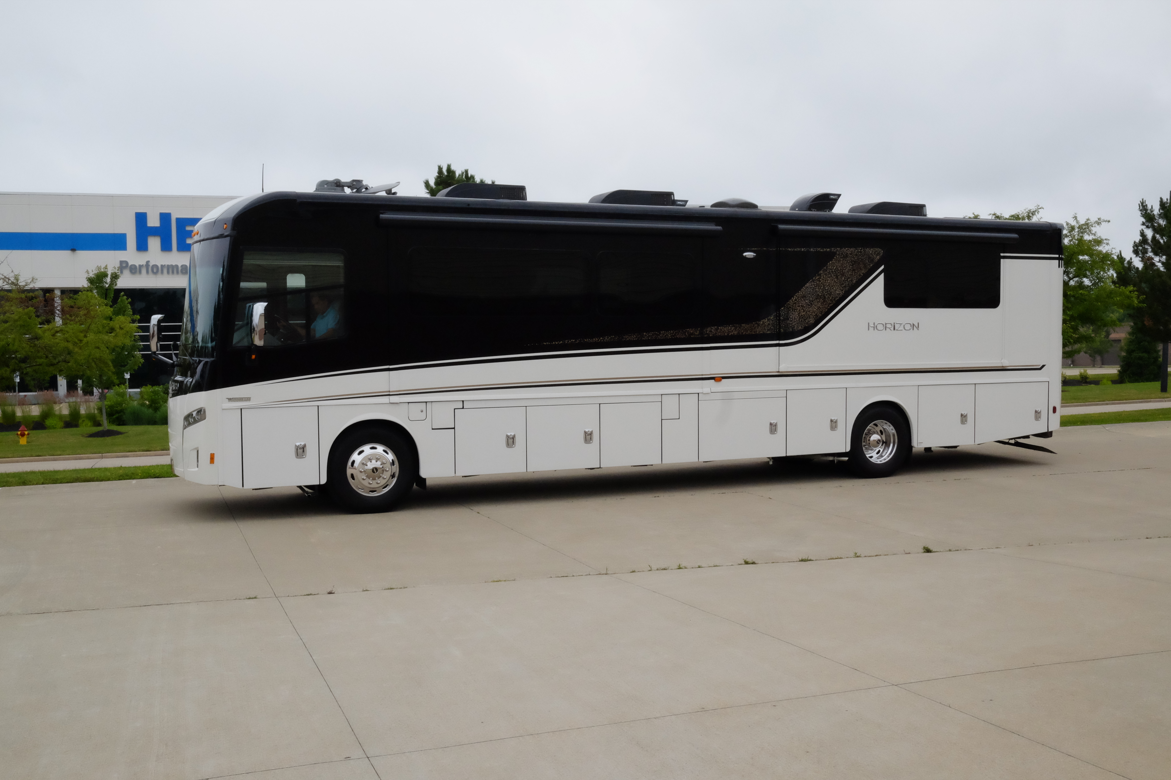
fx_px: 1138
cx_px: 586
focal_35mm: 35
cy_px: 390
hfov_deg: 54.4
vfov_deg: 37.9
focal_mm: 23
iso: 3200
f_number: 16
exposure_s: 1/1000
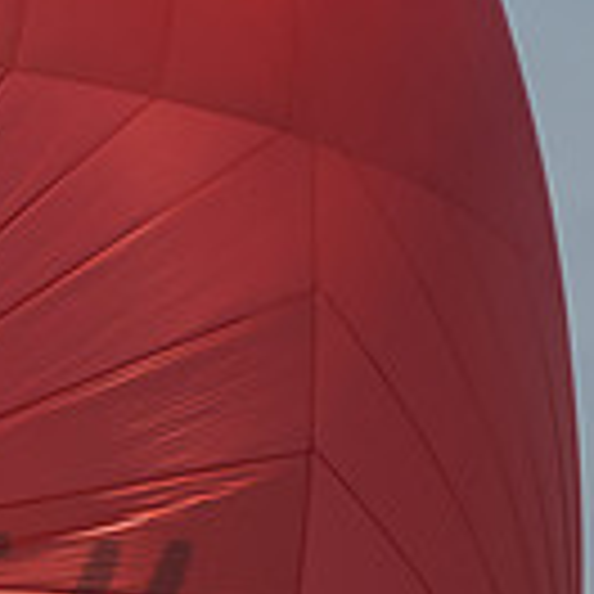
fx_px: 13765
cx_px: -454
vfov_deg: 2.5
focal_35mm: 709
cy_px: 754
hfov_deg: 2.5
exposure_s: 1/640
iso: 640
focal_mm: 190
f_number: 9
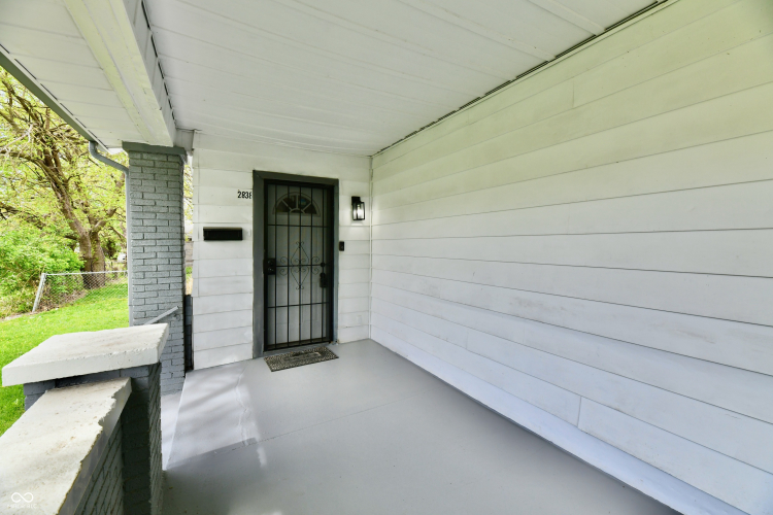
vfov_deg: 81.2
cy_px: 258
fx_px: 301
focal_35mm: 14
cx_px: 386
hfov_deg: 104.3
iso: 640
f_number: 8
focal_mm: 14
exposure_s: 1/250
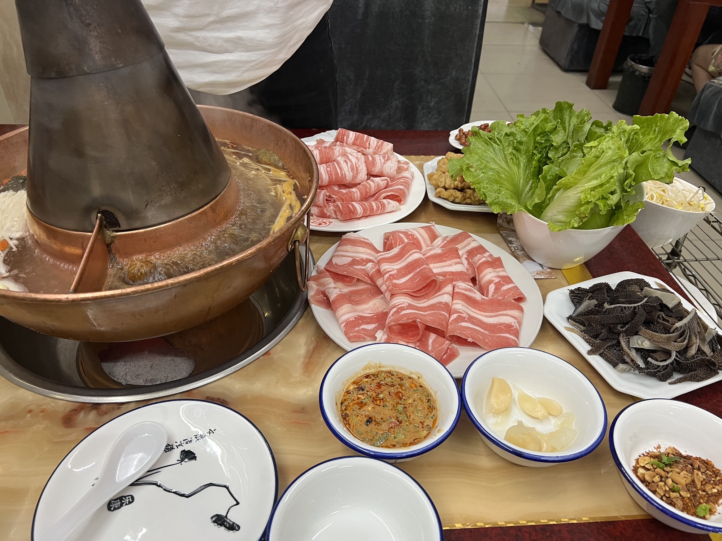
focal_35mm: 26
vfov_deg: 53.1
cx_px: 361
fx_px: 542
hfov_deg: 67.3
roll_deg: -3.0
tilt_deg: -37.4
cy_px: 270
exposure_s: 1/50
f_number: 1.5
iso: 125
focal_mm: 5.7
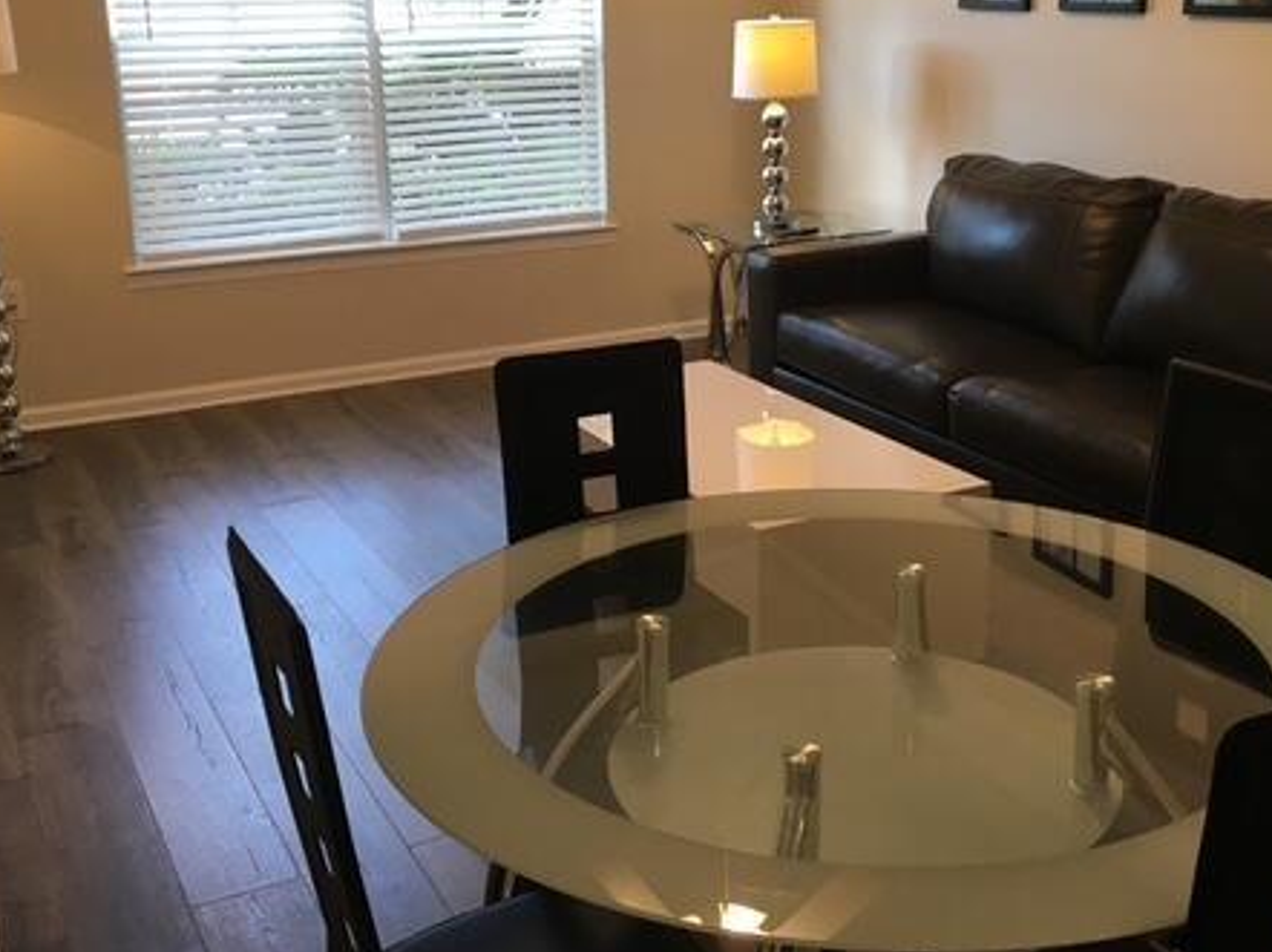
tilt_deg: -16.9
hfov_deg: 44.7
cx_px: 708
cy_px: 411
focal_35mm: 42
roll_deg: +0.6
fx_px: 1542
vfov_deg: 34.3
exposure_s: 1/30
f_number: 2.2
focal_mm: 4.15
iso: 50
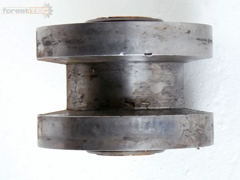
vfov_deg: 11.1
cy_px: 90
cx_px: 120
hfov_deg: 14.8
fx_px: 922
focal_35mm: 133
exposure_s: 1/40
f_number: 3.4
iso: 200
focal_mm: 16.7
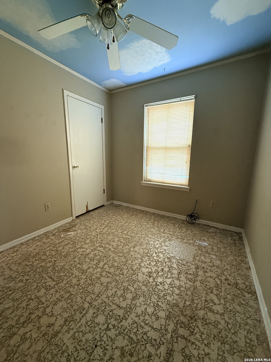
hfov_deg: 85.7
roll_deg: -0.6
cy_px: 181
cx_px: 136
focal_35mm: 14
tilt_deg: -8.3
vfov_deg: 102.1
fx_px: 146
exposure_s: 1/60
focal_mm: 2.22
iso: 400
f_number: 2.2
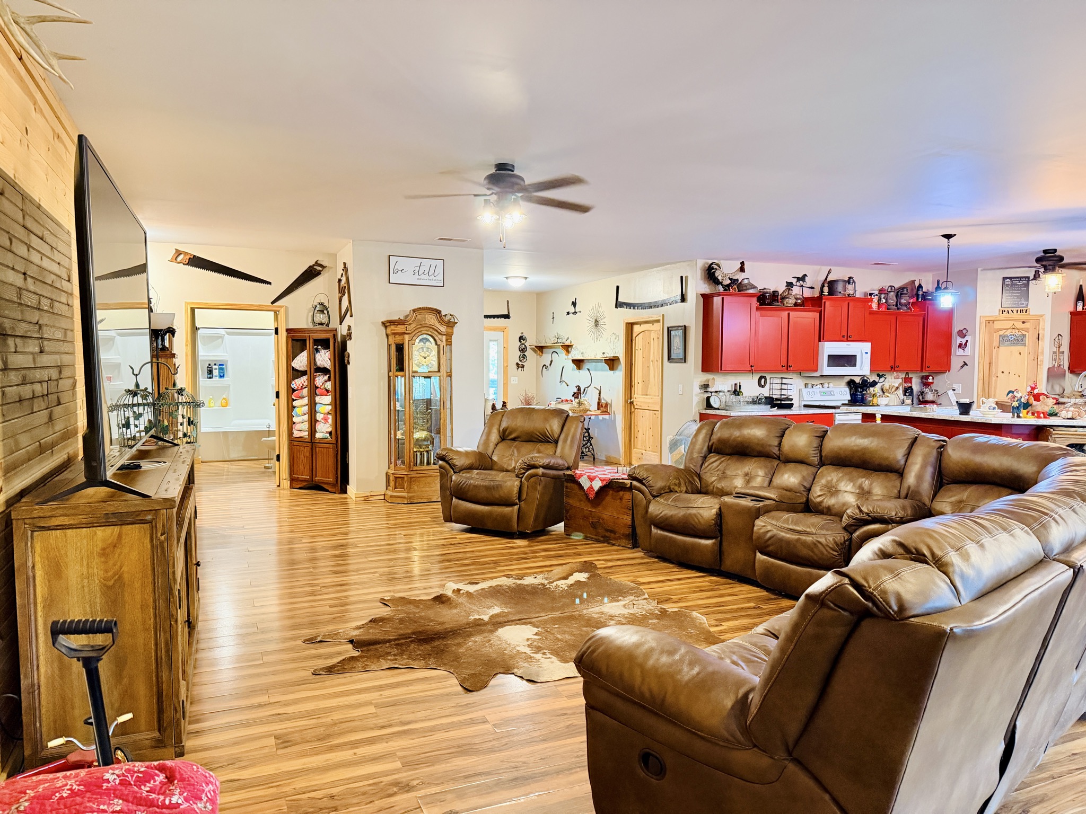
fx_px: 753
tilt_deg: -3.9
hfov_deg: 71.6
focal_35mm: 24
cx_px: 543
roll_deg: -0.6
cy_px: 407
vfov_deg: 56.8
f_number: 1.78
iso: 800
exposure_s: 1/40
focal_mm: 6.76
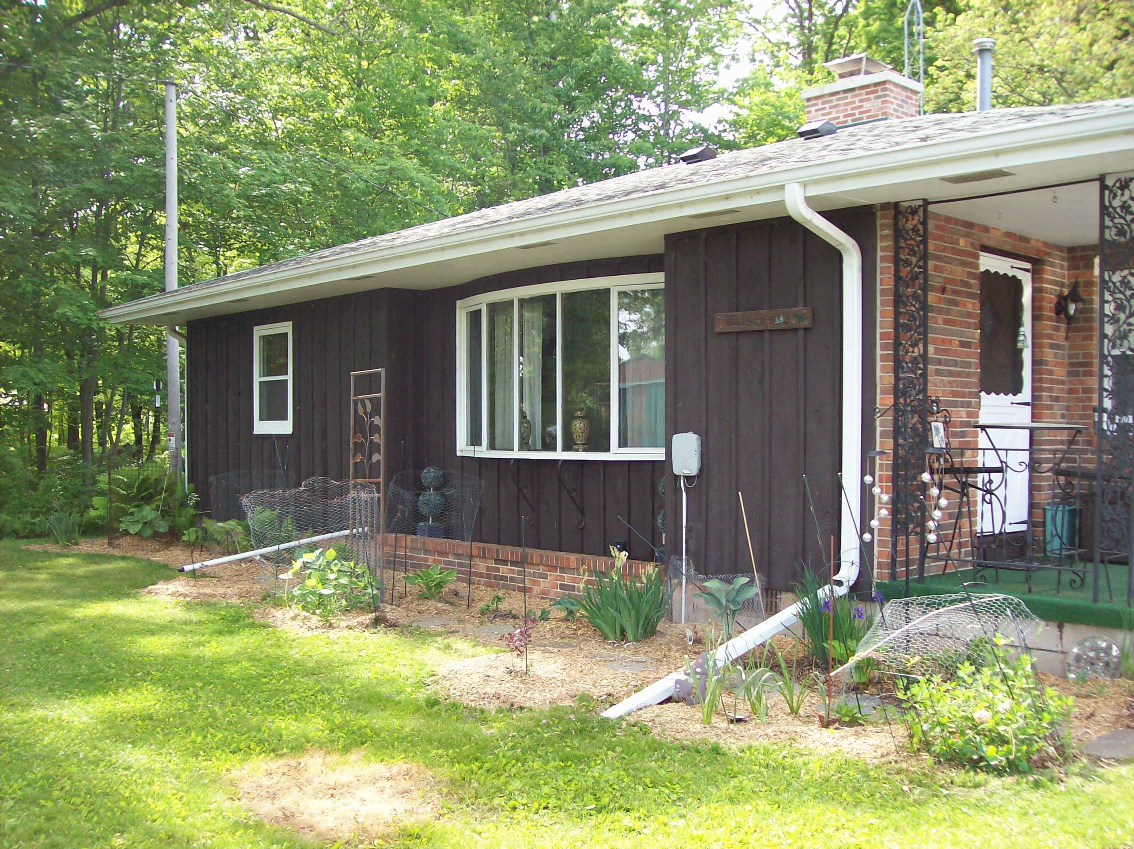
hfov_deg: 51.4
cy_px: 424
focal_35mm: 36
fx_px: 1179
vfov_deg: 39.6
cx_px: 567
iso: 80
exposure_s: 1/128
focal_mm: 6
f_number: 2.7
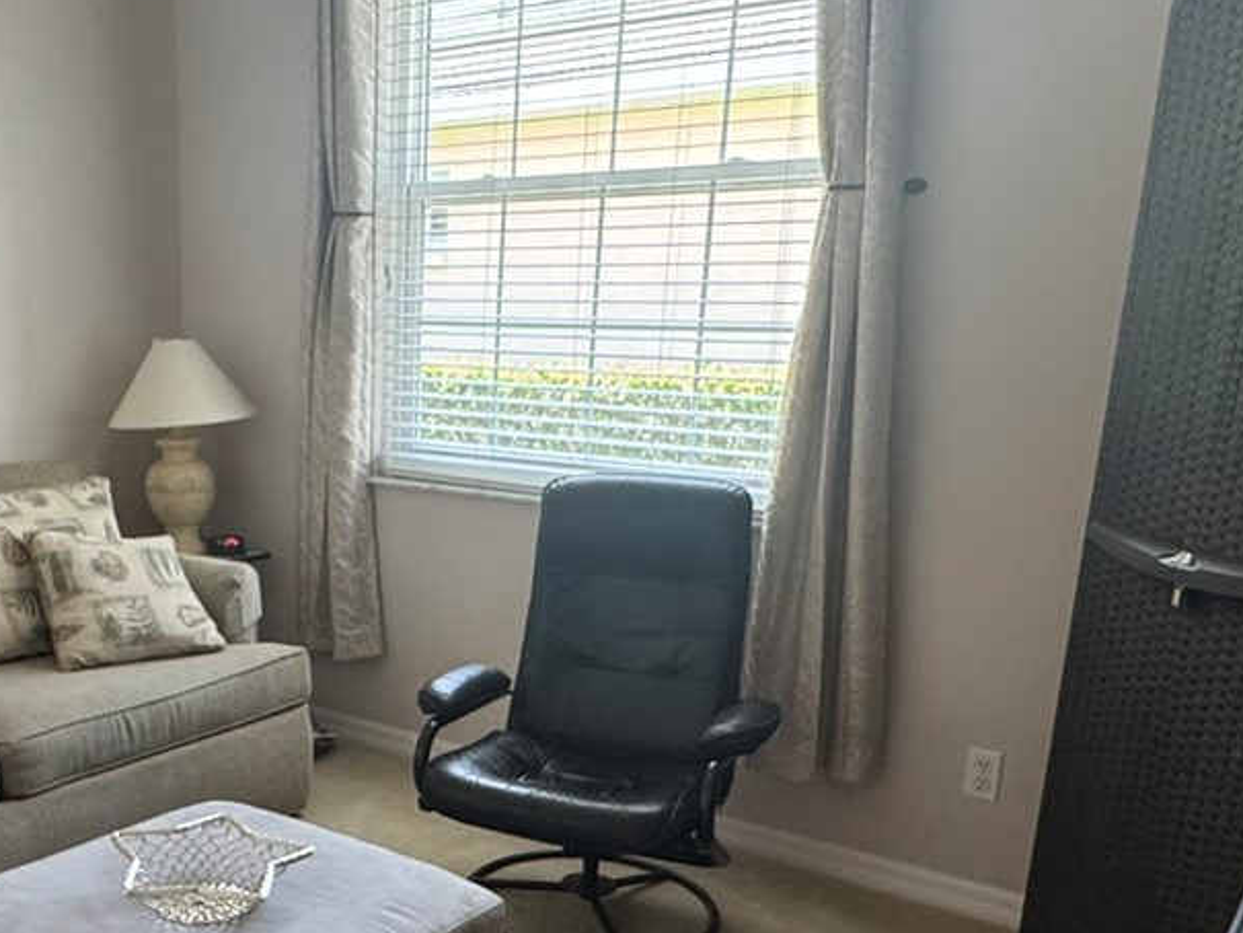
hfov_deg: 48.3
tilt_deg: -16.4
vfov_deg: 37.8
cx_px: 316
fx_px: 1329
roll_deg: -0.9
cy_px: 691
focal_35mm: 37
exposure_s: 1/120
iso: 320
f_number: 2.2
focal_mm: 2.22
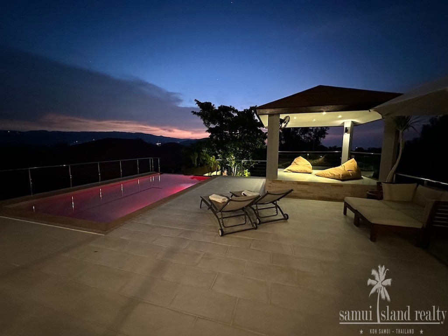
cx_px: 224
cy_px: 168
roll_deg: -0.2
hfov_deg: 102.1
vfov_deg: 85.7
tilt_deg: -7.3
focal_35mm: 14
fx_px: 181
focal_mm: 2.22
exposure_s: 1/25
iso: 1600
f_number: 2.2
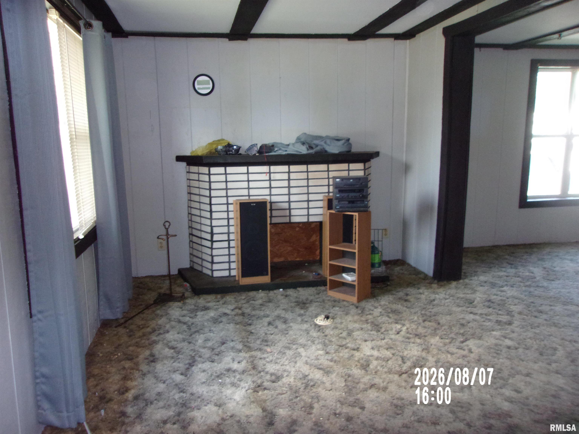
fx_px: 452
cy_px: 217
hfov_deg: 65.3
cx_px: 290
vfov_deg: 51.4
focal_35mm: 27
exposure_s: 1/34
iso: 400
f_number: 3
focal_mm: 4.9
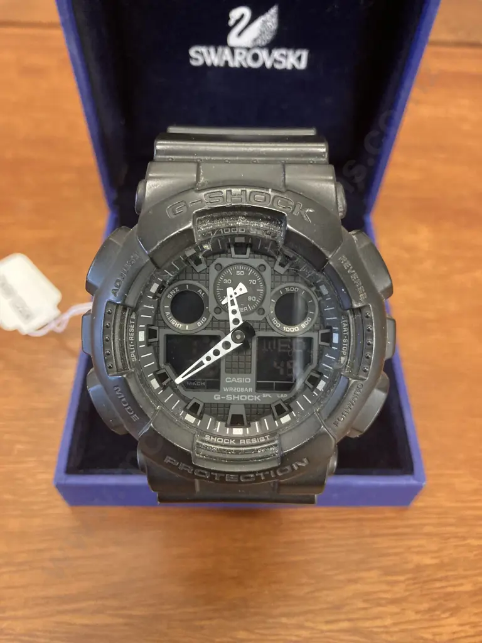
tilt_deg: -51.5
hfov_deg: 49.7
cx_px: 241
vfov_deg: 63.4
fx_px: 520
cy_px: 322
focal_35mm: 28
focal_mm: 3.99
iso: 320
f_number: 1.8
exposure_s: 1/25
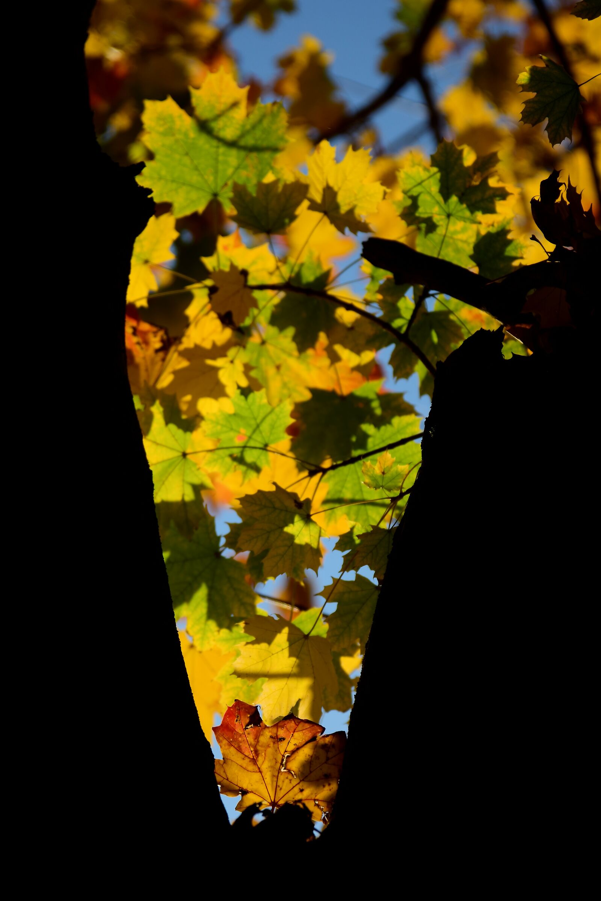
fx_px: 3193
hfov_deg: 10.8
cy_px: 450
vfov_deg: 16.1
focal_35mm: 128
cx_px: 300
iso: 100
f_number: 4.5
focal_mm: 85
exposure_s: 1/1000
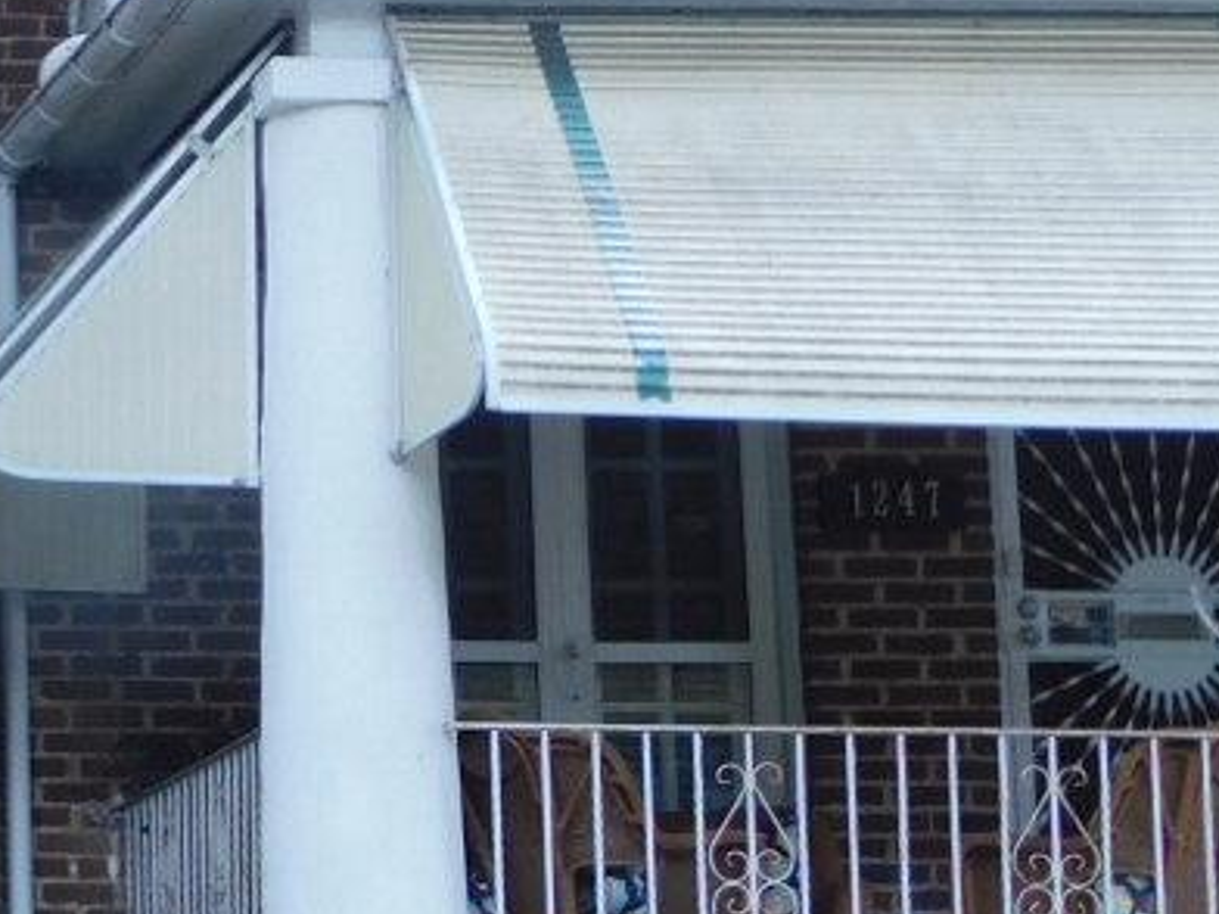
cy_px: -72
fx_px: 7325
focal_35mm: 208
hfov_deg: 9.0
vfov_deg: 7.1
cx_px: -1175
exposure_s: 1/100
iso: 125
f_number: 3.8
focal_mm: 9
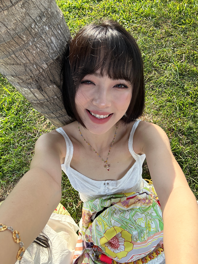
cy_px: 132
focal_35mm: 23
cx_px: 99
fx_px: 175
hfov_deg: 58.9
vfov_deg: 73.9
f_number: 1.9
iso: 32
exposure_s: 1/165
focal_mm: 2.69
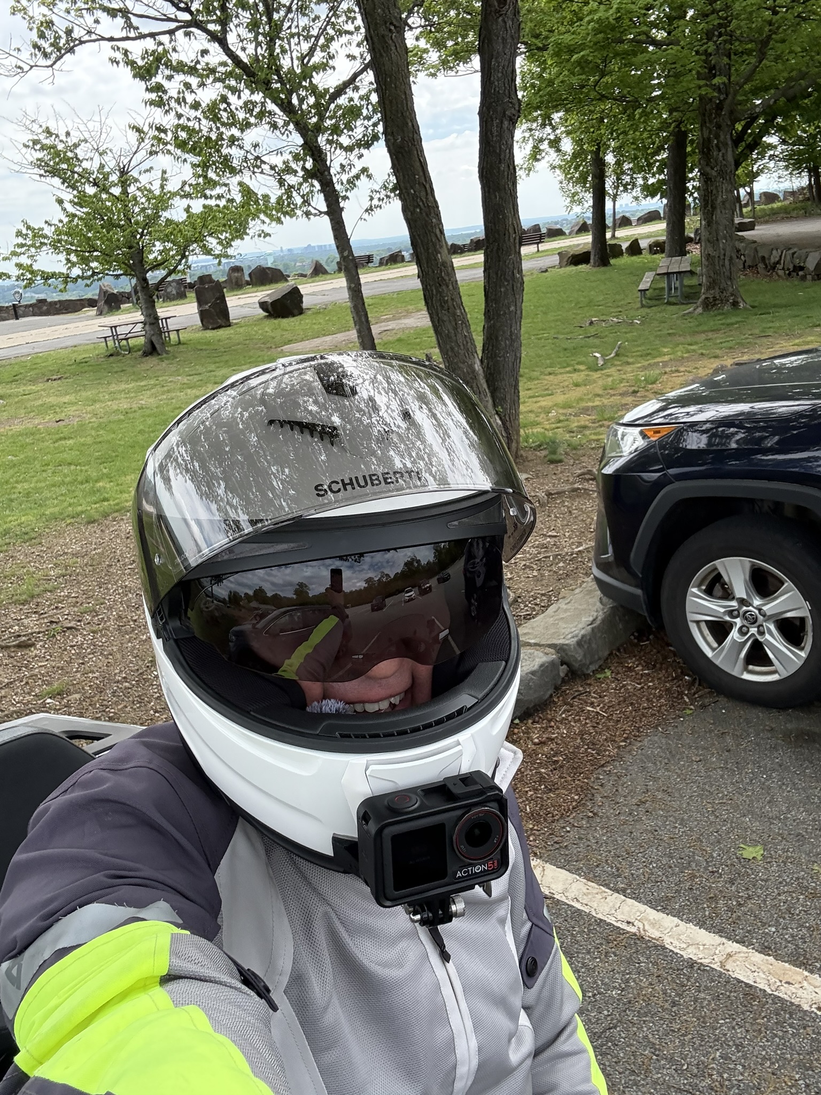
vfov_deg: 60.0
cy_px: 548
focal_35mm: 30
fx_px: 949
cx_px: 410
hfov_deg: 46.8
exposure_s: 1/643
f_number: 1.9
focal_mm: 2.69
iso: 40
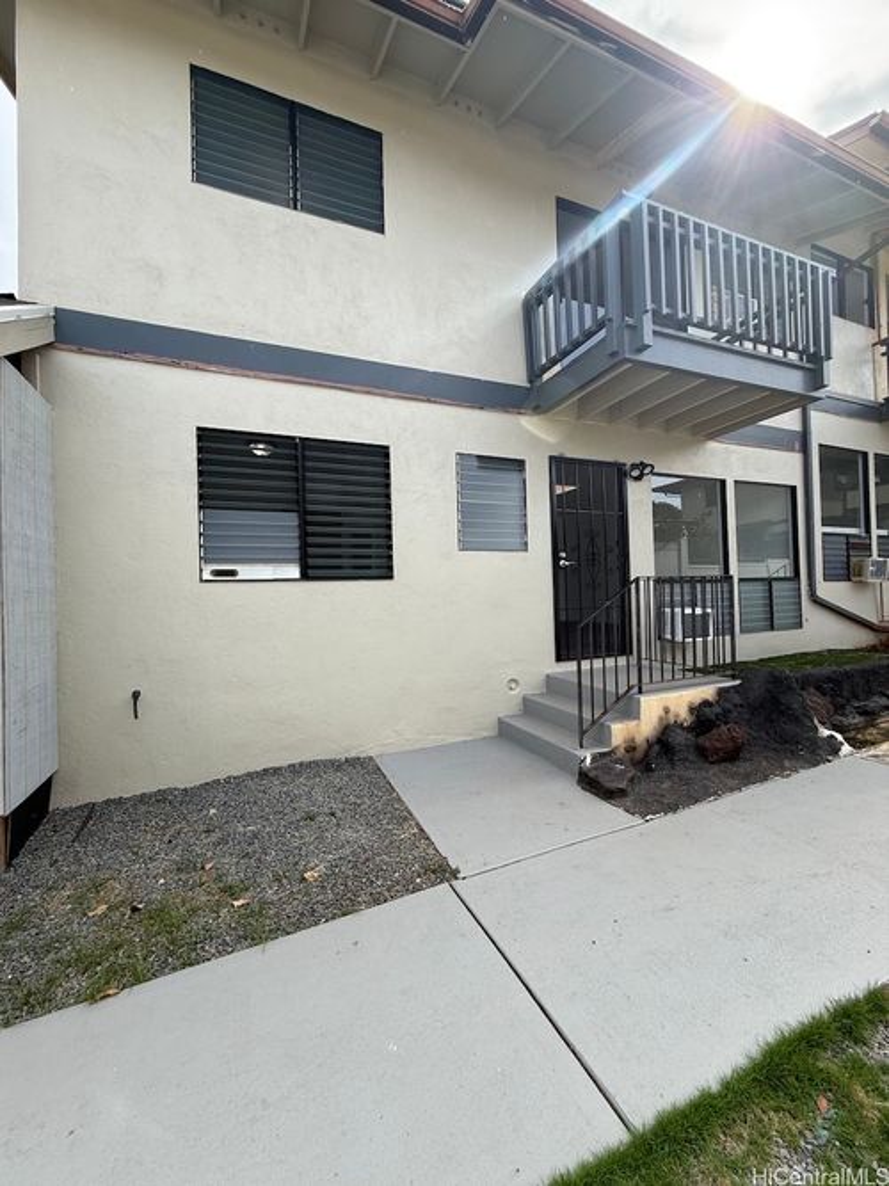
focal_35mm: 14
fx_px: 480
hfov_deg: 85.7
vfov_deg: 102.1
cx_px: 444
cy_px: 593
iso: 50
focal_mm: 2.22
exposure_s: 1/619
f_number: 2.2
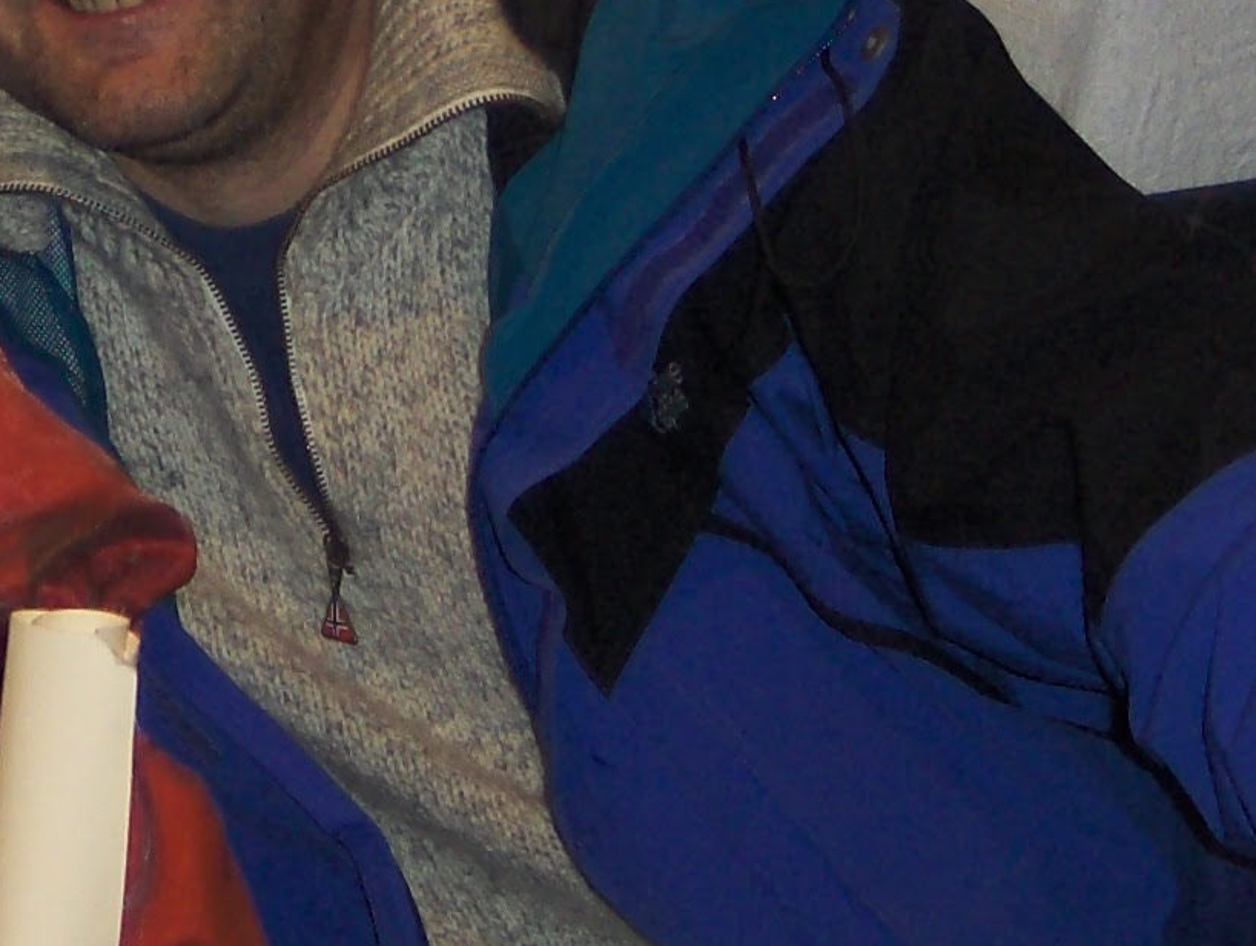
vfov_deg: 10.4
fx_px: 5124
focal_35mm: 141
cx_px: 58
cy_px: -120
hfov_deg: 13.8
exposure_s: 1/60
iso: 100
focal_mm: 7.5
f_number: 2.8
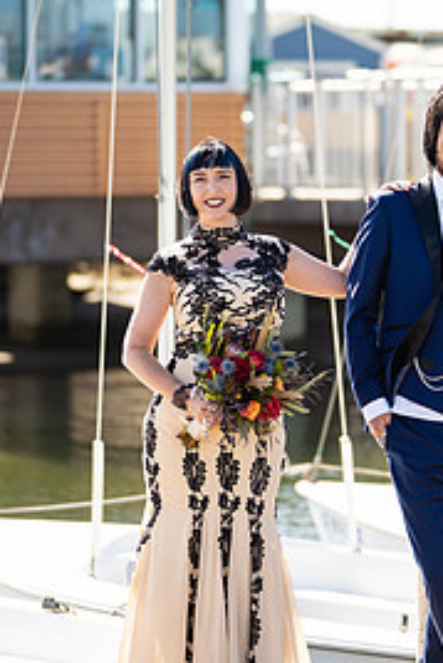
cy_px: 327
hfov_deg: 6.2
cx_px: 351
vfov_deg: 9.4
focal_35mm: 220
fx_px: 4055
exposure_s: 1/1250
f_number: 2.8
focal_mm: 131
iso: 200
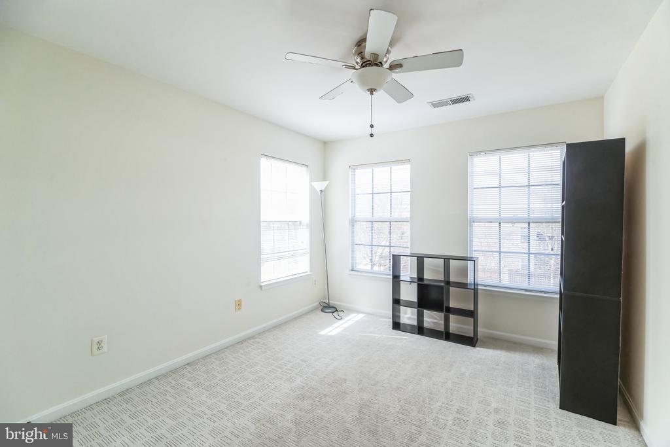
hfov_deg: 100.4
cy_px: 224
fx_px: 279
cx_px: 335
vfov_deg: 77.3
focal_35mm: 15
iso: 2000
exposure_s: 1/160
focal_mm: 15
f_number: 9
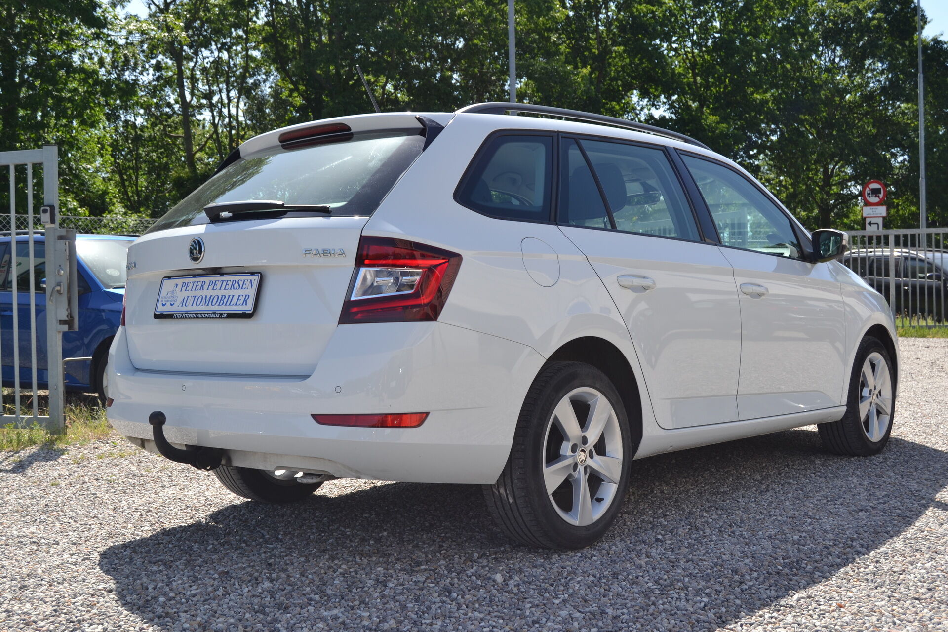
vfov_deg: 34.2
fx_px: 1027
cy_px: 316
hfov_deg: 49.6
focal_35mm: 39
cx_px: 474
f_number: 7.1
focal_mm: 26
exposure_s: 1/200
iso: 100
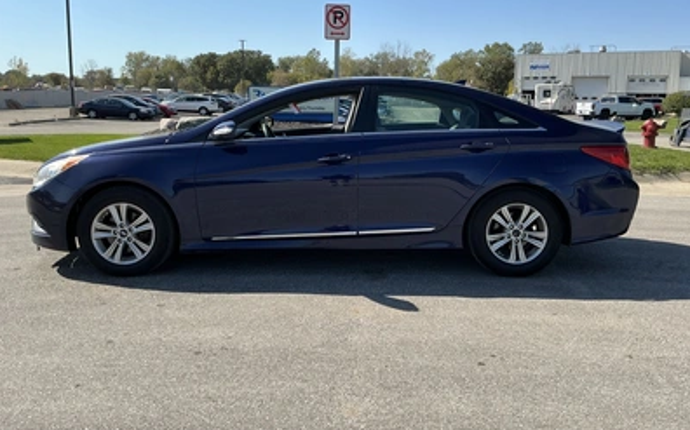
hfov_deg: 62.9
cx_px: 345
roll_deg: -0.9
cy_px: 174
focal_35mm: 30
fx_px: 564
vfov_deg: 41.6
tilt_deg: -5.6
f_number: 1.8
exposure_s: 1/1675
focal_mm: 3
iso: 25
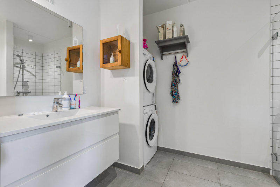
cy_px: 94
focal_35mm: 17
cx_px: 140
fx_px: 132
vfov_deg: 70.4
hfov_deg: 93.3
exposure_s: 1/5
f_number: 10
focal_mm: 17
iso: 200
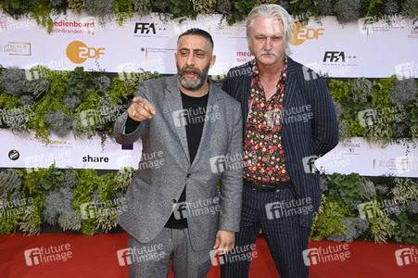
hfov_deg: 41.1
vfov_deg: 28.0
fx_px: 557
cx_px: 209
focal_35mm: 48
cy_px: 139
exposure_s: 1/250
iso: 400
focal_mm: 48
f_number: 6.3
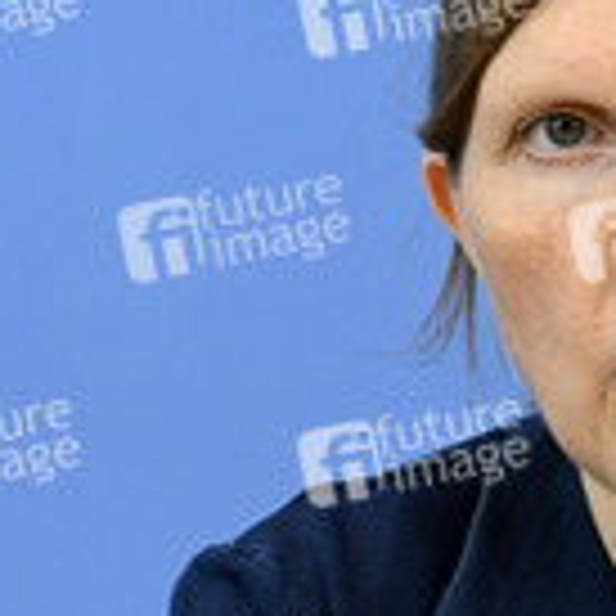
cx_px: 744
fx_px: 5758
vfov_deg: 6.1
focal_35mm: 286
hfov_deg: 6.1
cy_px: 342
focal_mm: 102
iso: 3200
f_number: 5
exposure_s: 1/800
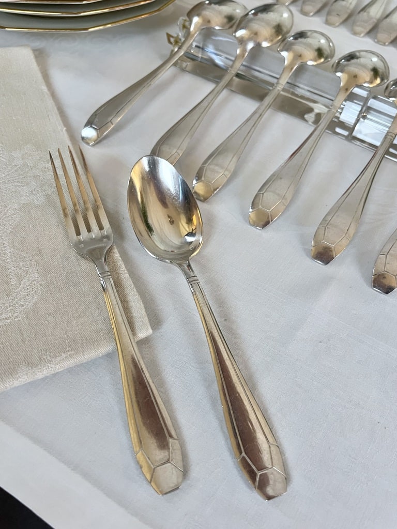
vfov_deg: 67.3
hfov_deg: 53.1
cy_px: 264
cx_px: 198
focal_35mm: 26
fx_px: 398
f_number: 1.5
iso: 250
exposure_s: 1/50
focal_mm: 5.7
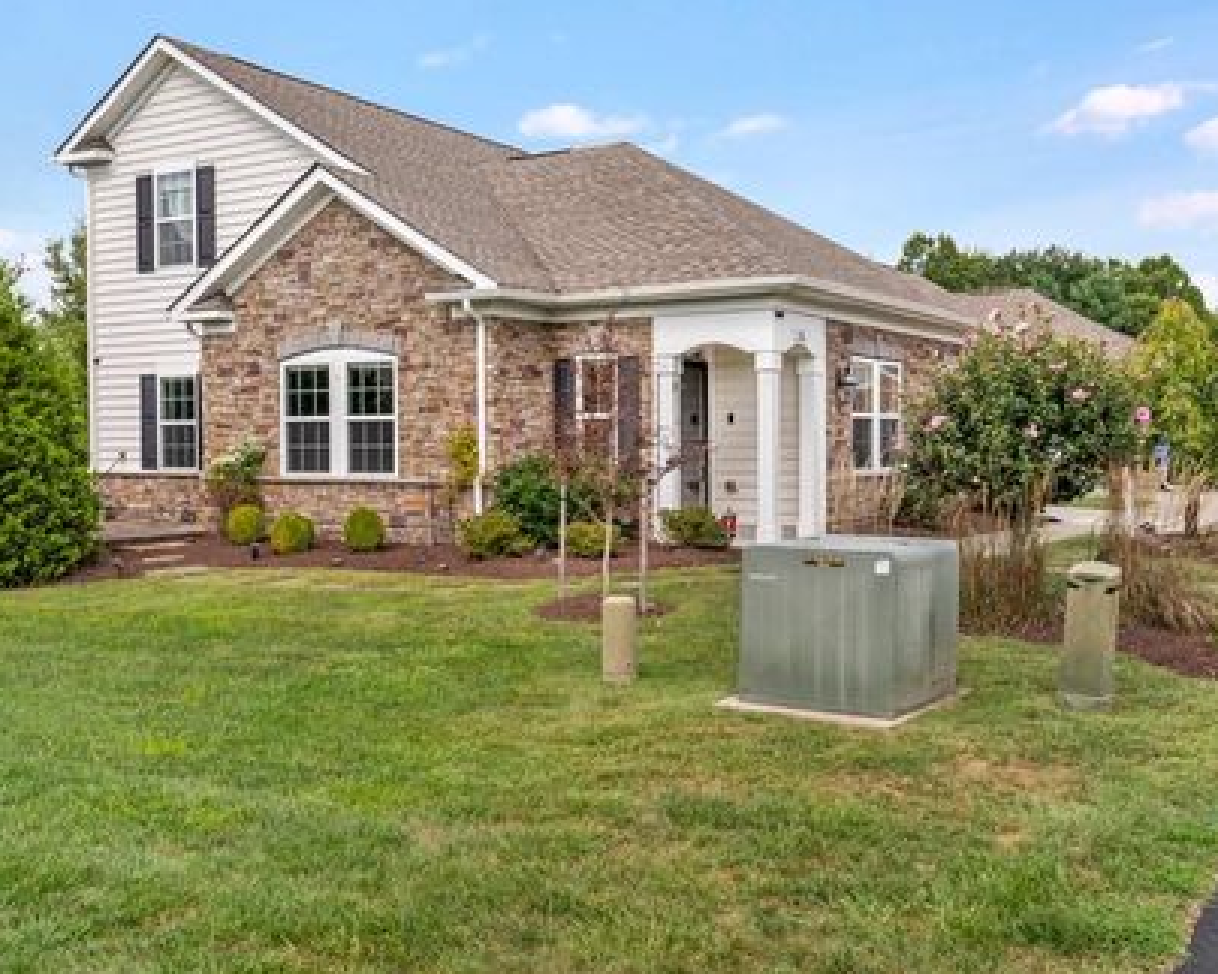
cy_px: 490
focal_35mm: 36
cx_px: 552
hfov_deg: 50.2
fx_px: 1297
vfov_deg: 41.1
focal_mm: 31
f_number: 8
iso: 1250
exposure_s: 1/800
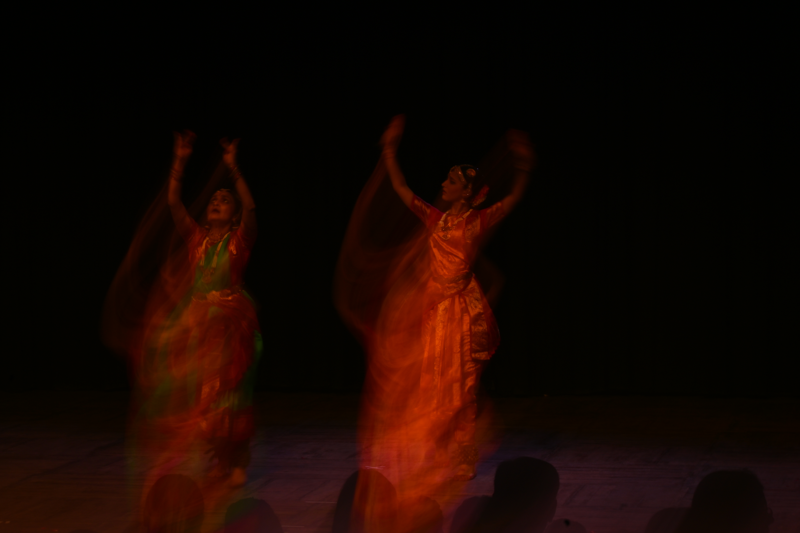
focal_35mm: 117
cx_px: 400
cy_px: 266
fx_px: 2600
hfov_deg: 17.5
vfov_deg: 11.7
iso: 100
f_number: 25
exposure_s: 1/3
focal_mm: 78
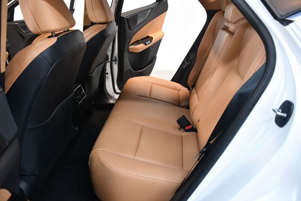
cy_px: 100
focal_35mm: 30
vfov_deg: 43.6
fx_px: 251
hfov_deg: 62.0
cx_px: 150
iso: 3200
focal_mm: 20
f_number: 3.5
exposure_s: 1/100
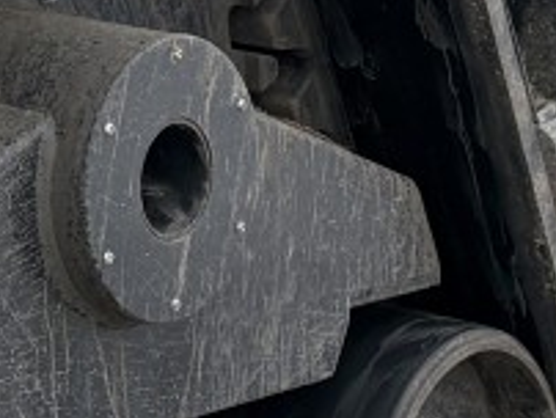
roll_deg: -1.5
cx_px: -369
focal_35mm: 185
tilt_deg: +1.0
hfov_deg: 10.2
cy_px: -459
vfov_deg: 7.7
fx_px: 2975
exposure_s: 1/1587
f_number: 1.6
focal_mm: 5.96
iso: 50
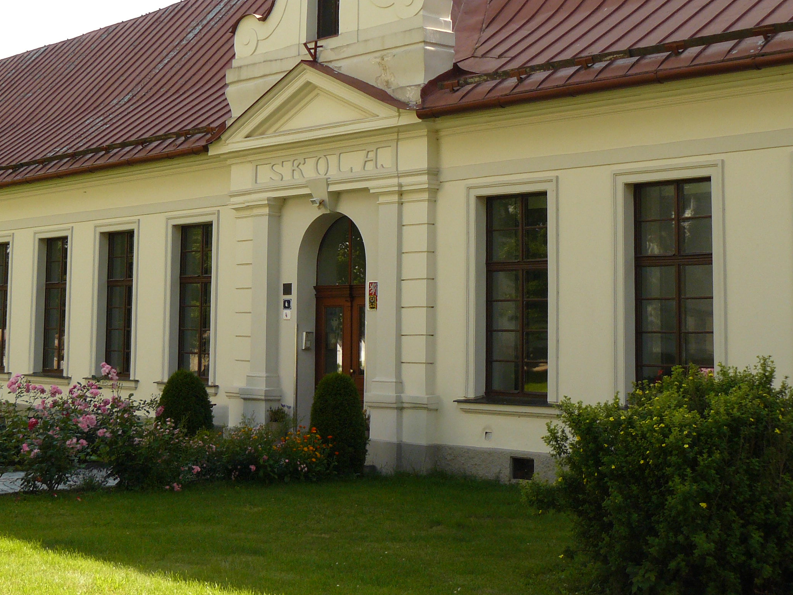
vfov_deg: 23.9
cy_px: 177
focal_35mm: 61
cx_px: 323
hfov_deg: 31.6
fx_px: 1397
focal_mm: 6.9
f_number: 4
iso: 100
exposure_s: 1/200
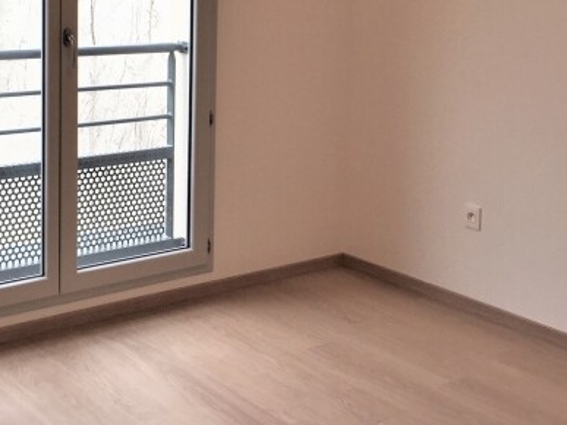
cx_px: 240
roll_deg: -1.2
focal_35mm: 60
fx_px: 982
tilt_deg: -6.1
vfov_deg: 23.9
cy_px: 63
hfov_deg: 32.1
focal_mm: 4.15
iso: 32
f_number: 2.2
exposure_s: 1/50
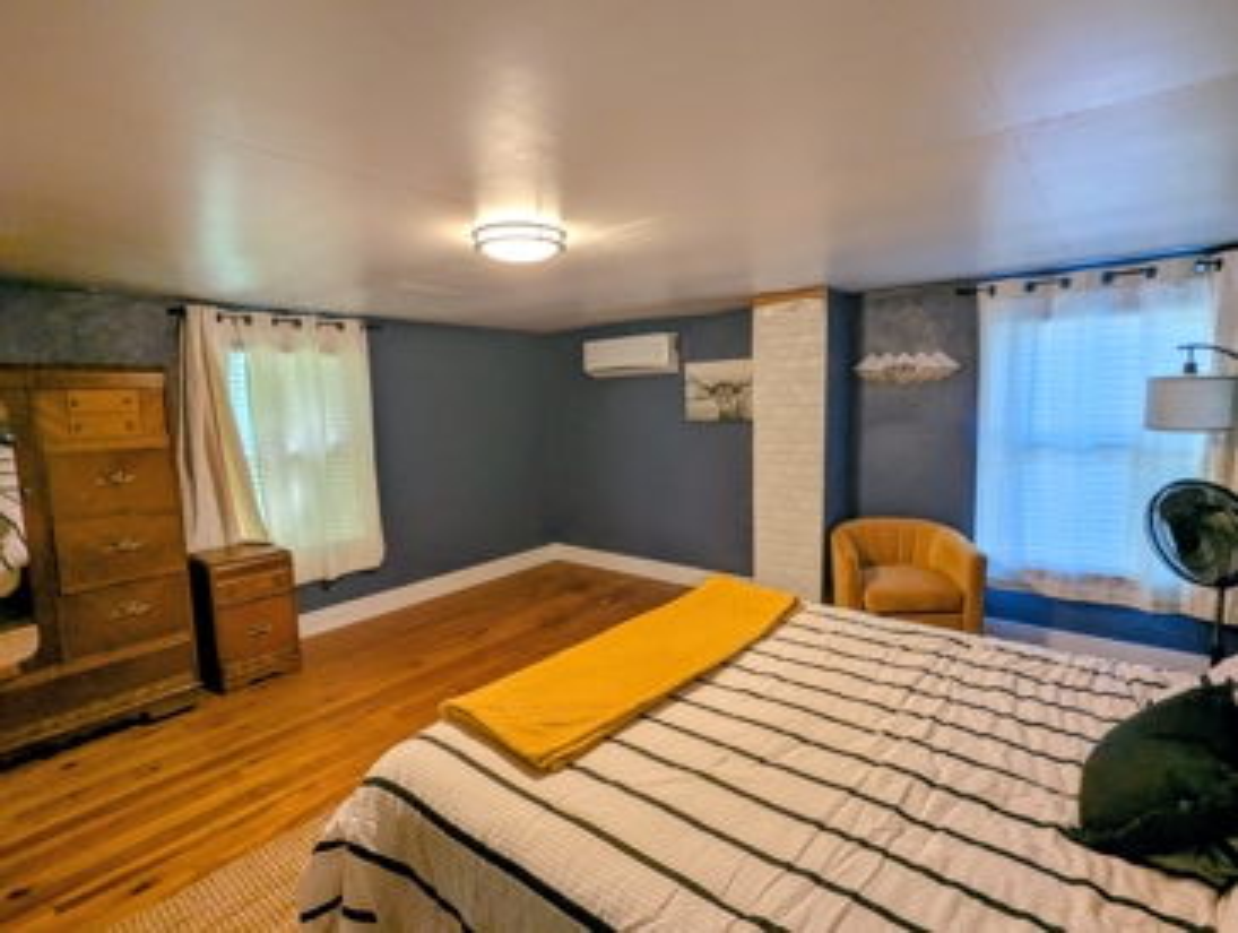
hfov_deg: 94.4
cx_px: 619
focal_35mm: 16
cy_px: 466
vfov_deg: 78.3
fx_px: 573
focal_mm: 2.35
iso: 117
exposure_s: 1/40
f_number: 2.2
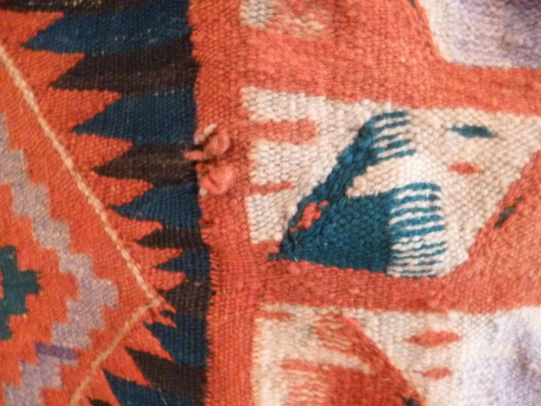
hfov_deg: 71.6
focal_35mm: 24
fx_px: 375
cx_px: 270
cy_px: 203
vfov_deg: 56.8
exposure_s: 1/20
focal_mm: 4.3
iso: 800
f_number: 2.5
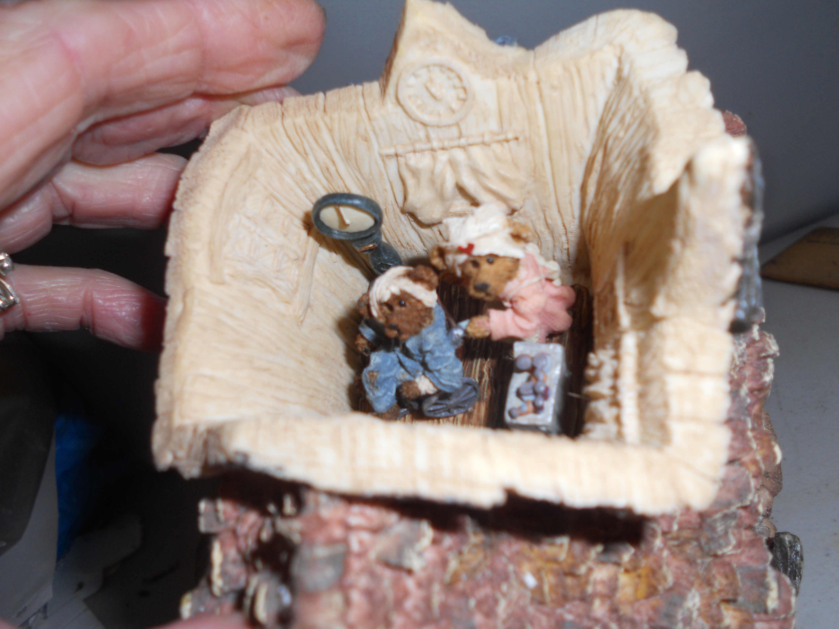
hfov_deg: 56.8
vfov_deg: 44.2
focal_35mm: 32
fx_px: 776
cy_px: 314
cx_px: 420
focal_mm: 5.8
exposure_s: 1/25
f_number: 8.8
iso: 80
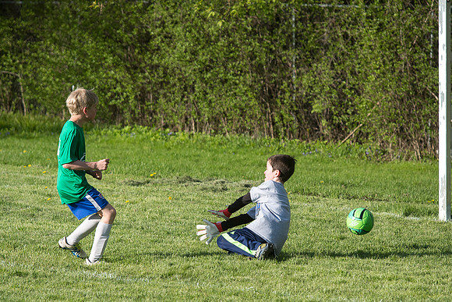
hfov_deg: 6.9
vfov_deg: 4.6
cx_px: 209
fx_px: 3766
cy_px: 216
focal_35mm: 300
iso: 1000
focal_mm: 210
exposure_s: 1/2500
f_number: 7.1
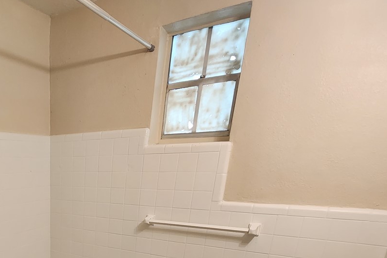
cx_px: 36
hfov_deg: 57.5
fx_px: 290
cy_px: 273
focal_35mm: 27
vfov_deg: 40.3
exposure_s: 1/60
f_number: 2.2
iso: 250
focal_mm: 2.2
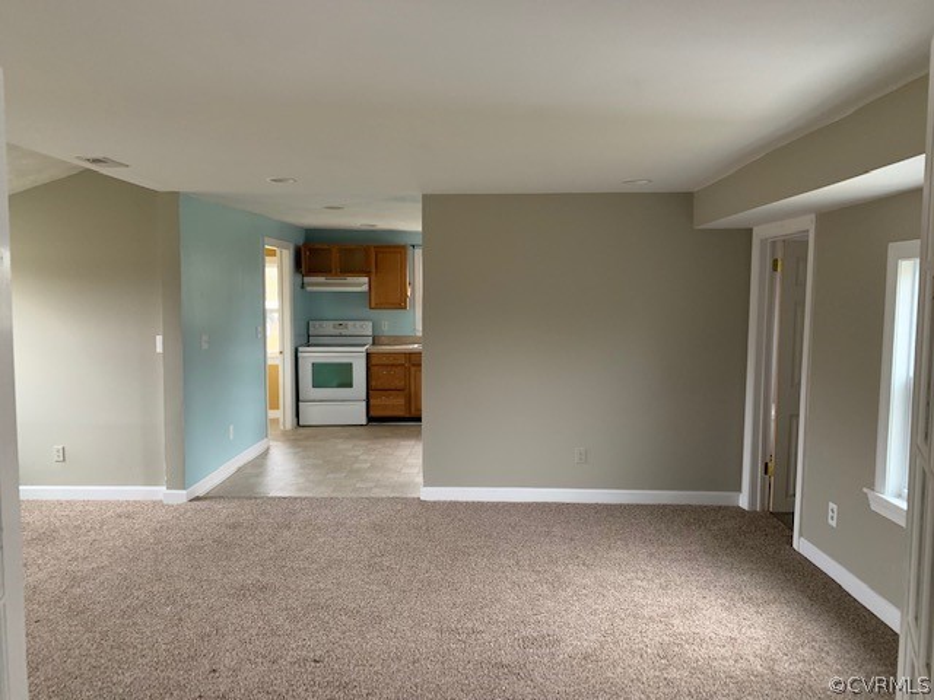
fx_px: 702
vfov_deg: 53.1
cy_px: 350
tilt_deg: -4.2
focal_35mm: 26
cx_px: 467
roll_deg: +0.2
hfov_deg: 67.3
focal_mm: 4.25
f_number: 1.8
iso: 400
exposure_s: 1/44
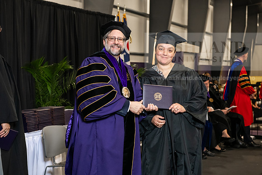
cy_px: 88
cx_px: 131
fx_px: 510
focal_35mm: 70
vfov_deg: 19.5
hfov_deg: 28.8
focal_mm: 70
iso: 2500
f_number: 5
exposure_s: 1/200
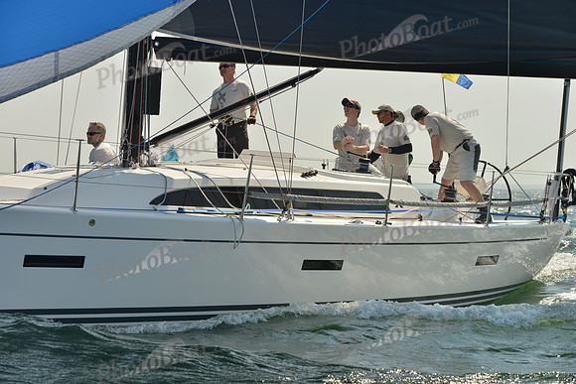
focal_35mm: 105
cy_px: 192
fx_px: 1680
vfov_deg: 13.0
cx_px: 288
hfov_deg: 19.5
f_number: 8
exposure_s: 1/1250
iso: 200
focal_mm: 105
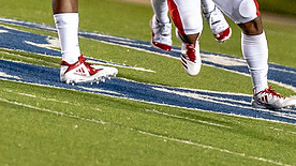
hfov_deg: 2.4
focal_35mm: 883
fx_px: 6928
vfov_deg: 1.4
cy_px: -151
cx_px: 118
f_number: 2.8
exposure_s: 1/1000
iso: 6400
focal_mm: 176
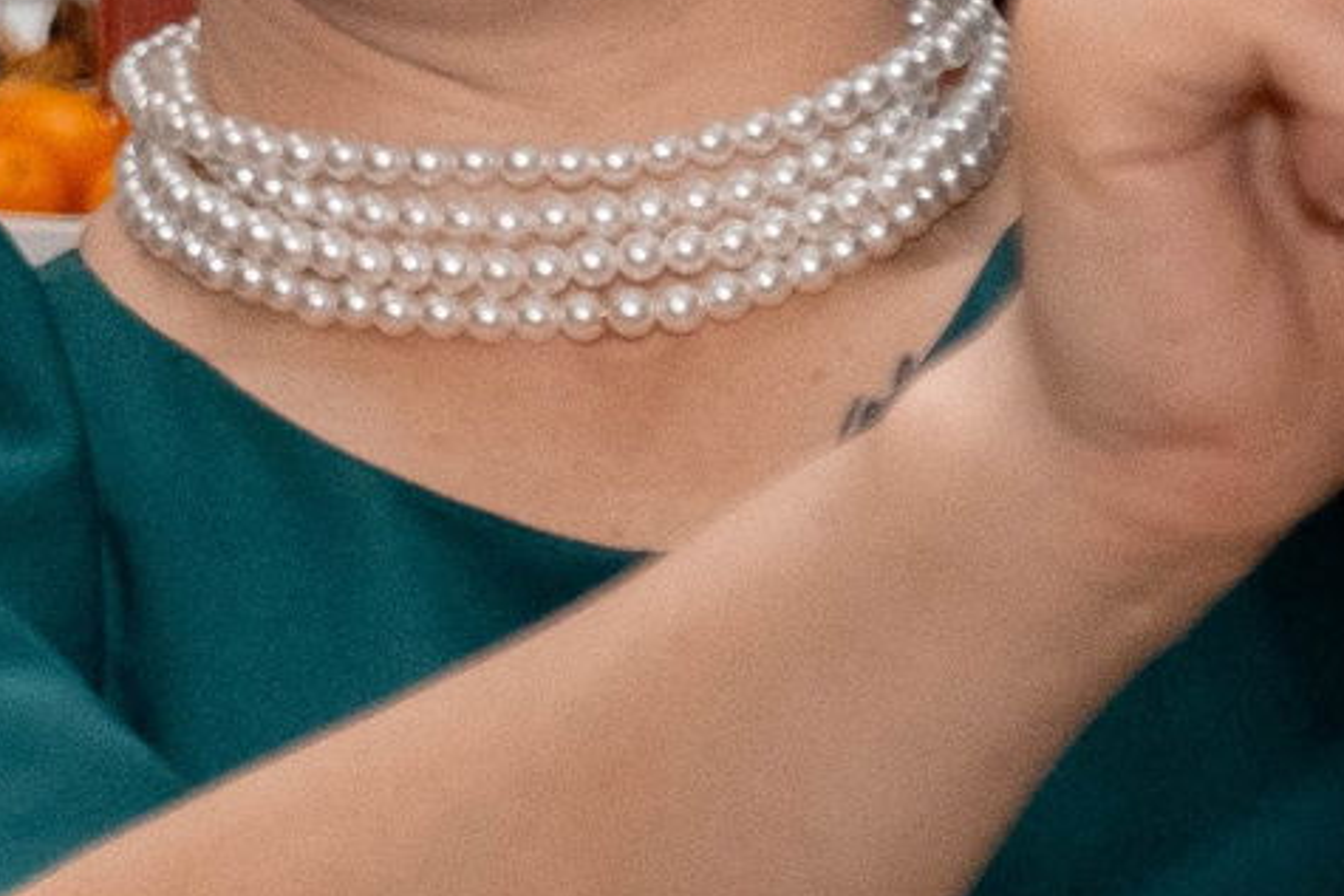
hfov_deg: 6.3
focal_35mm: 315
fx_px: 11763
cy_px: -362
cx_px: -1461
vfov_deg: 4.3
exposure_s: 1/160
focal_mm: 37.4
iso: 2000
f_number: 4.5
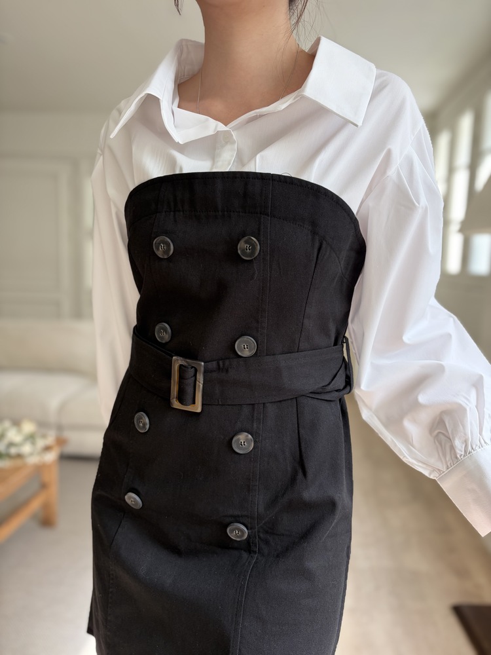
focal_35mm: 26
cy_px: 328
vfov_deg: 67.3
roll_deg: -1.8
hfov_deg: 53.1
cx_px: 246
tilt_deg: -7.4
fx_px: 492
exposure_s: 1/121
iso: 50
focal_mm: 5.96
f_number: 1.6
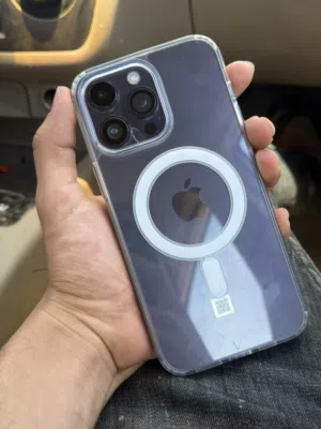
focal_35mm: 48
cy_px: 214
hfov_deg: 30.3
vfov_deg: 39.7
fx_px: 593
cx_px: 160
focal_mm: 6.76
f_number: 1.78
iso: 64
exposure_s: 1/373
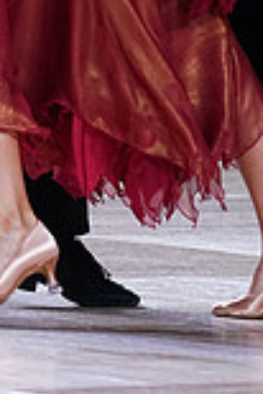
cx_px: 93
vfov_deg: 2.7
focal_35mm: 755
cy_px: -292
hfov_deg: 1.8
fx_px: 8254
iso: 2000
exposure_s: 1/500
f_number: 4
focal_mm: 200
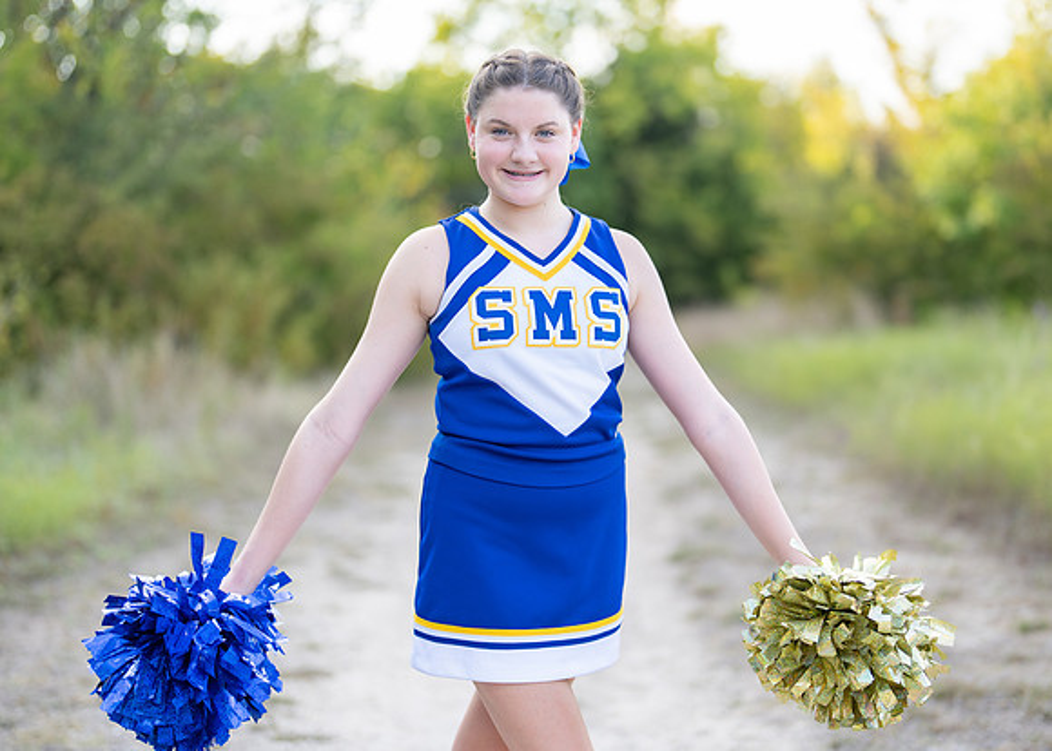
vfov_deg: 23.7
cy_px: 356
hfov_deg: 32.7
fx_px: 1791
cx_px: 577
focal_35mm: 60
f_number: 1.2
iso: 100
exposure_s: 1/1000
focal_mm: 50
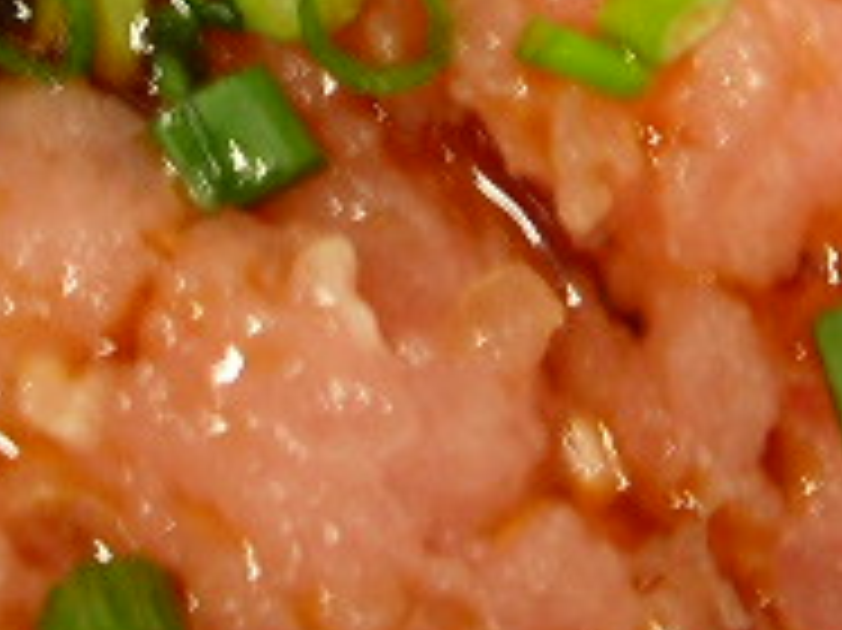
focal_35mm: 130
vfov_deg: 11.2
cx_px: 176
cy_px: -58
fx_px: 3160
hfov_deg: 15.1
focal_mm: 5.8
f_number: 3.5
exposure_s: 1/4.4
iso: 100
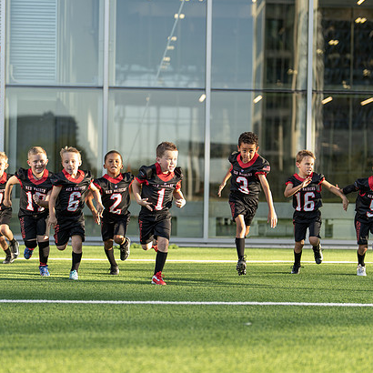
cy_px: 226
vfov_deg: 21.9
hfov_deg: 21.9
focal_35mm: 79
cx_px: 158
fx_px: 963
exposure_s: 1/1000
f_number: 1.2
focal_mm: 50
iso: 80
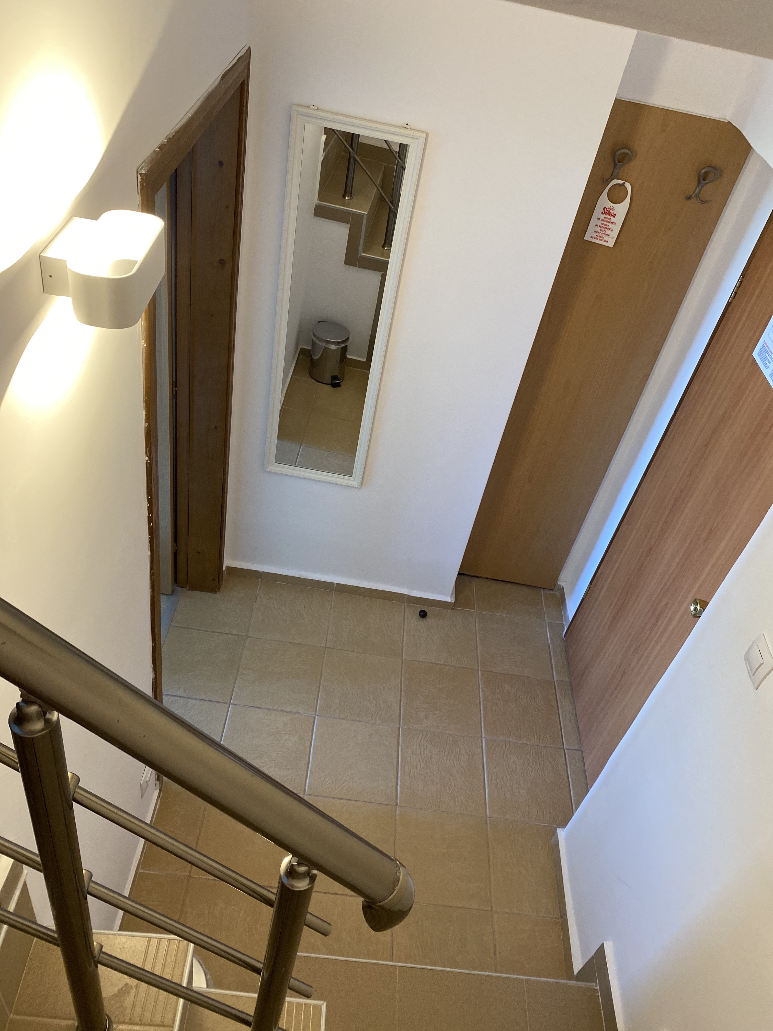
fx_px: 774
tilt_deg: -39.9
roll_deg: -12.8
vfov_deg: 67.3
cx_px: 386
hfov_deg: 53.1
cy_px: 516
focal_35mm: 26
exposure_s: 1/50
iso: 200
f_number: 1.8
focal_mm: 4.25
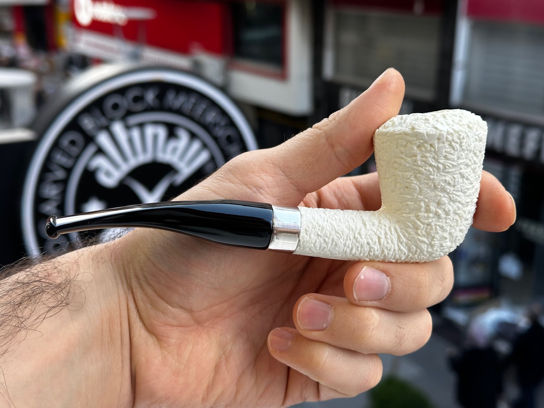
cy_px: 204
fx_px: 754
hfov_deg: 39.7
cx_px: 272
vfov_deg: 30.3
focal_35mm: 48
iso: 64
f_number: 1.78
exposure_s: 1/235
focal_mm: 6.86
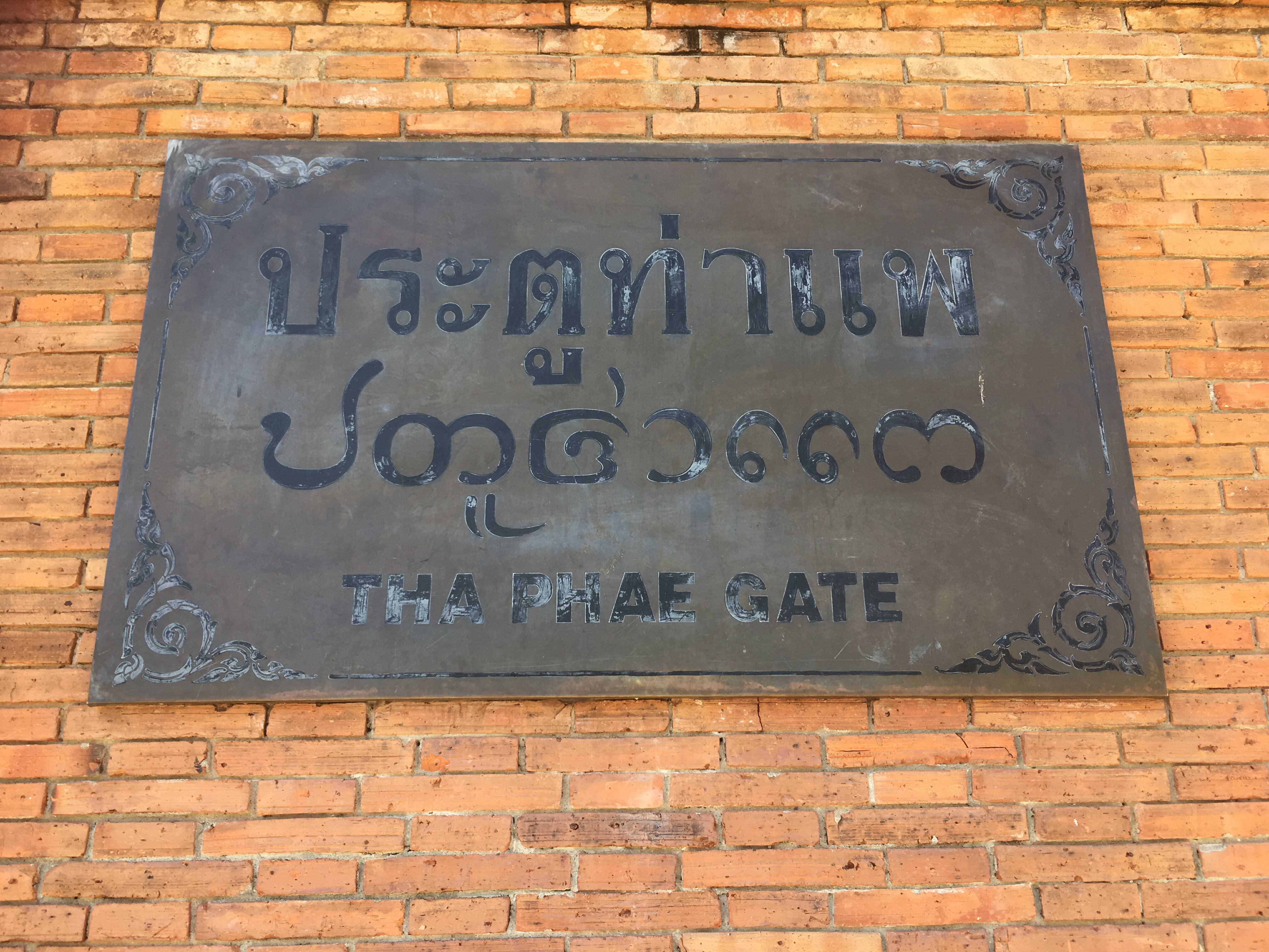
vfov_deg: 48.2
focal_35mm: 29
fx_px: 1063
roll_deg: +0.1
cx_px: 634
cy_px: 476
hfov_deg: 61.7
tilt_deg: +17.2
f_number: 2.2
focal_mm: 4.15
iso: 25
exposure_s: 1/180
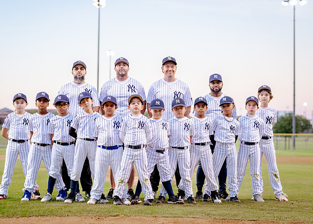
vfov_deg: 20.6
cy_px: 128
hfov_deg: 28.6
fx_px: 613
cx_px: 147
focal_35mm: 69
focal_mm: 50
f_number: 2
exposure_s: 1/500
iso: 1000
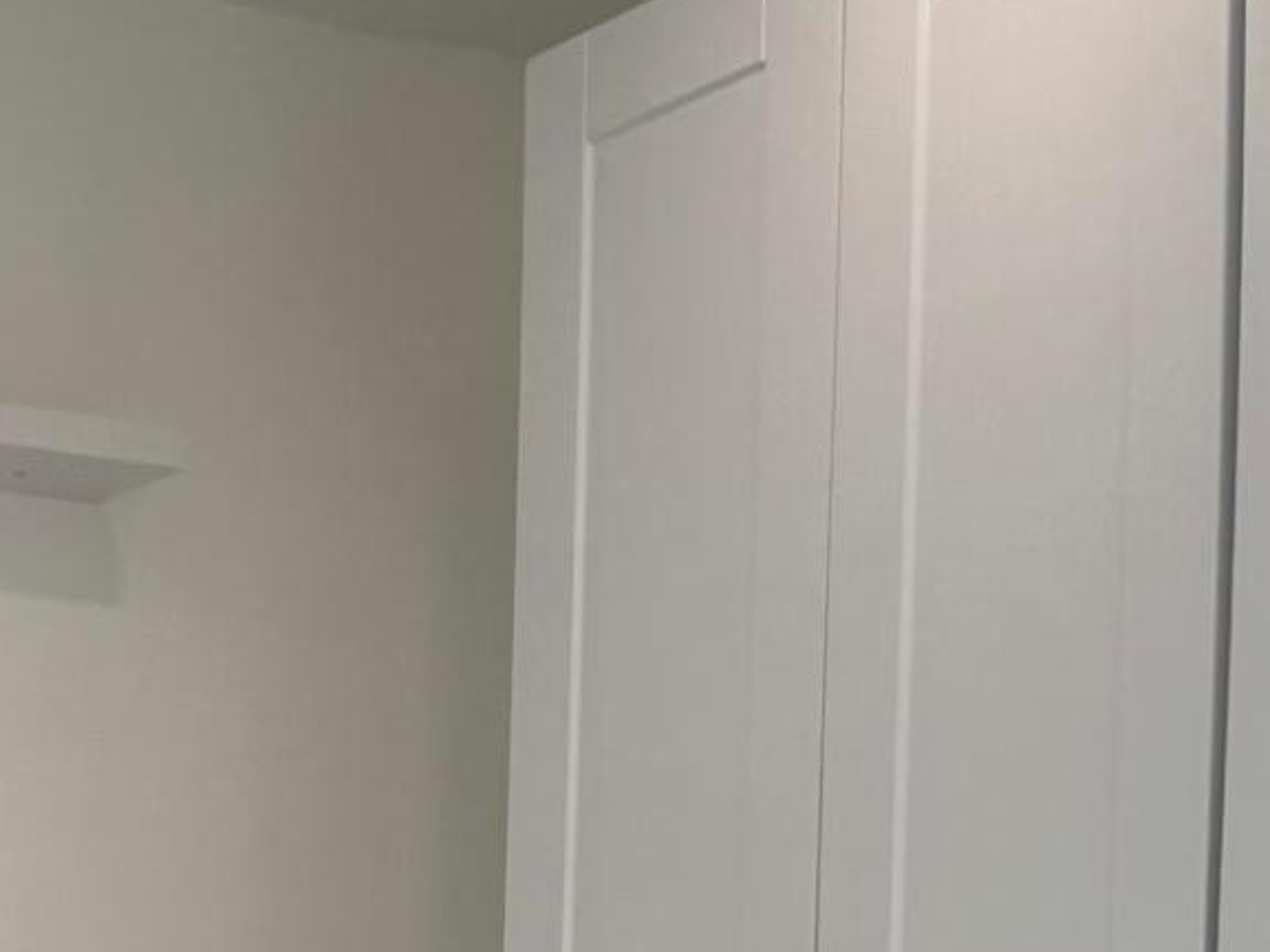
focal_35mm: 120
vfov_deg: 11.7
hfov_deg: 16.0
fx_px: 4403
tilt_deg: -1.5
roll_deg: -0.8
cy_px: 1521
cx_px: -123
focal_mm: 6.76
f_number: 1.78
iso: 80
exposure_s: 1/484
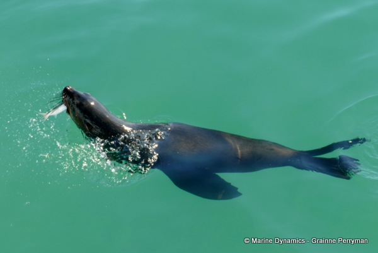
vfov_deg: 16.9
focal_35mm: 81
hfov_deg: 25.0
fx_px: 851
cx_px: 189
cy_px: 126
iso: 125
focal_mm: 29.59
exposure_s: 1/640
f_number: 3.7
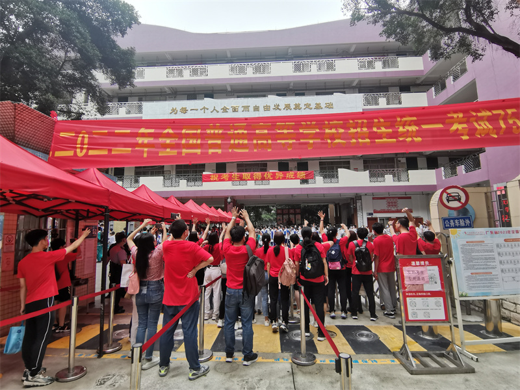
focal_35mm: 16
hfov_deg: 94.5
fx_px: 240
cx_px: 260
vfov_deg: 78.1
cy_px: 195
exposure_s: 1/265
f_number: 2.2
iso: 50
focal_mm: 2.26
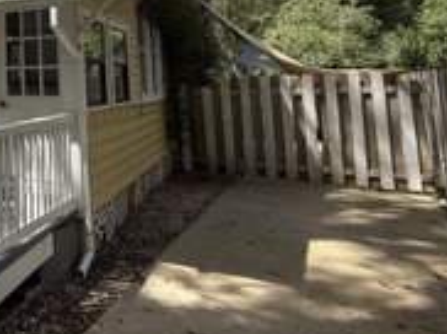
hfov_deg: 38.7
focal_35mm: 37
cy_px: 26
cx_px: -74
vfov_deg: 36.0
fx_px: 477
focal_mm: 2.22
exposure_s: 1/1001
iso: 50
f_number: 2.2
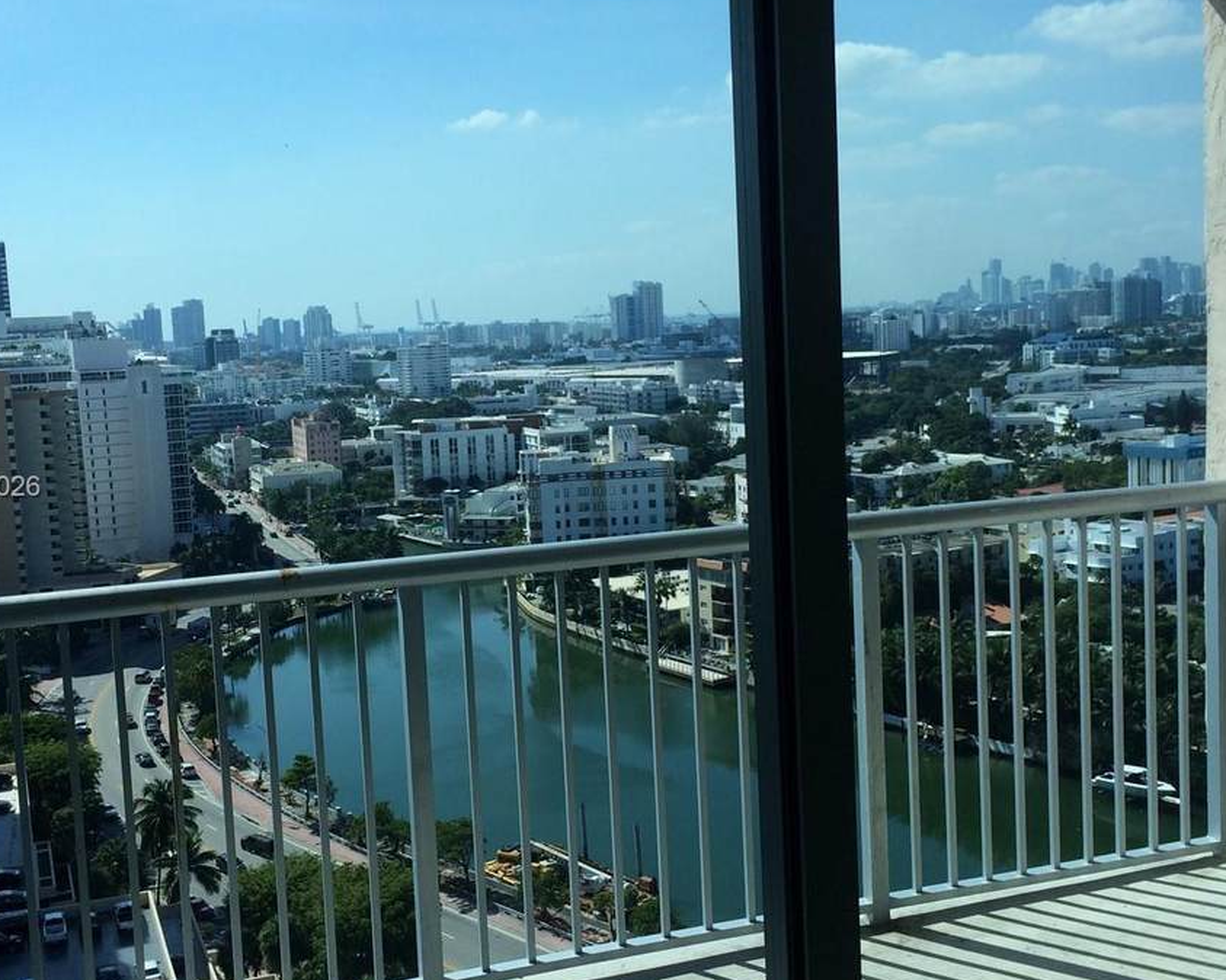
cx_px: 609
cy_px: 489
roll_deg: +2.4
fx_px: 1560
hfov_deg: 42.9
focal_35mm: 43
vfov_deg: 34.9
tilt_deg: -5.3
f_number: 2.2
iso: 32
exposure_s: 1/1414
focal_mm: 4.15
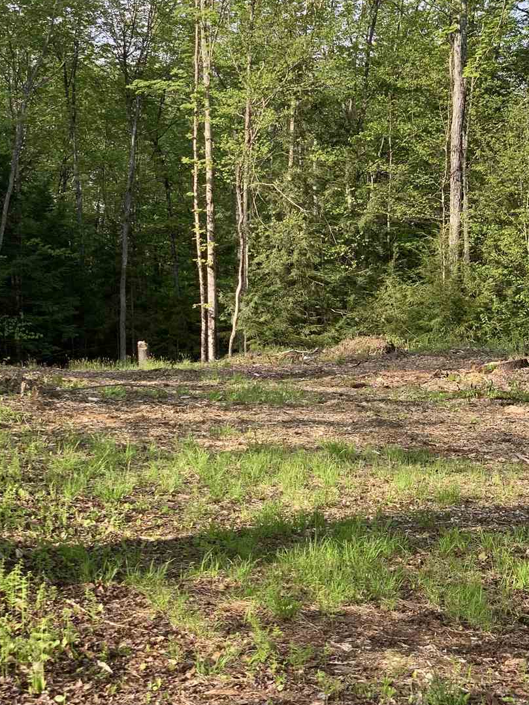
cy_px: 328
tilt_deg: +1.6
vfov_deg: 26.3
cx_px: 251
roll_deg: +2.7
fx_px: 1507
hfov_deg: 19.9
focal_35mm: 74
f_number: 2.4
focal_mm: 6
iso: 16
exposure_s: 1/216
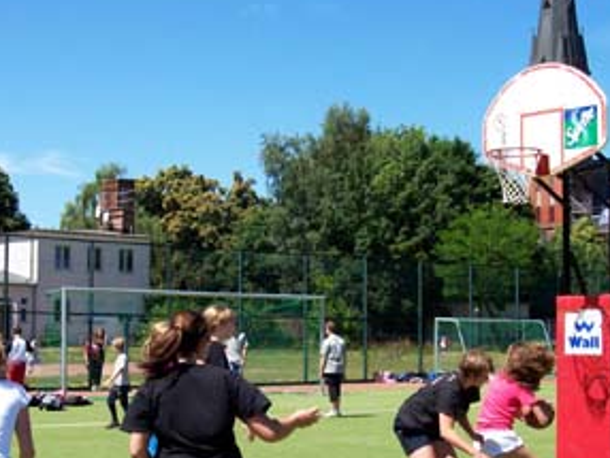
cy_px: 262
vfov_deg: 22.3
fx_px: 1164
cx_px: 301
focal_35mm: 66
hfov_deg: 29.4
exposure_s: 1/303
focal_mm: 7
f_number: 5.6
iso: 80
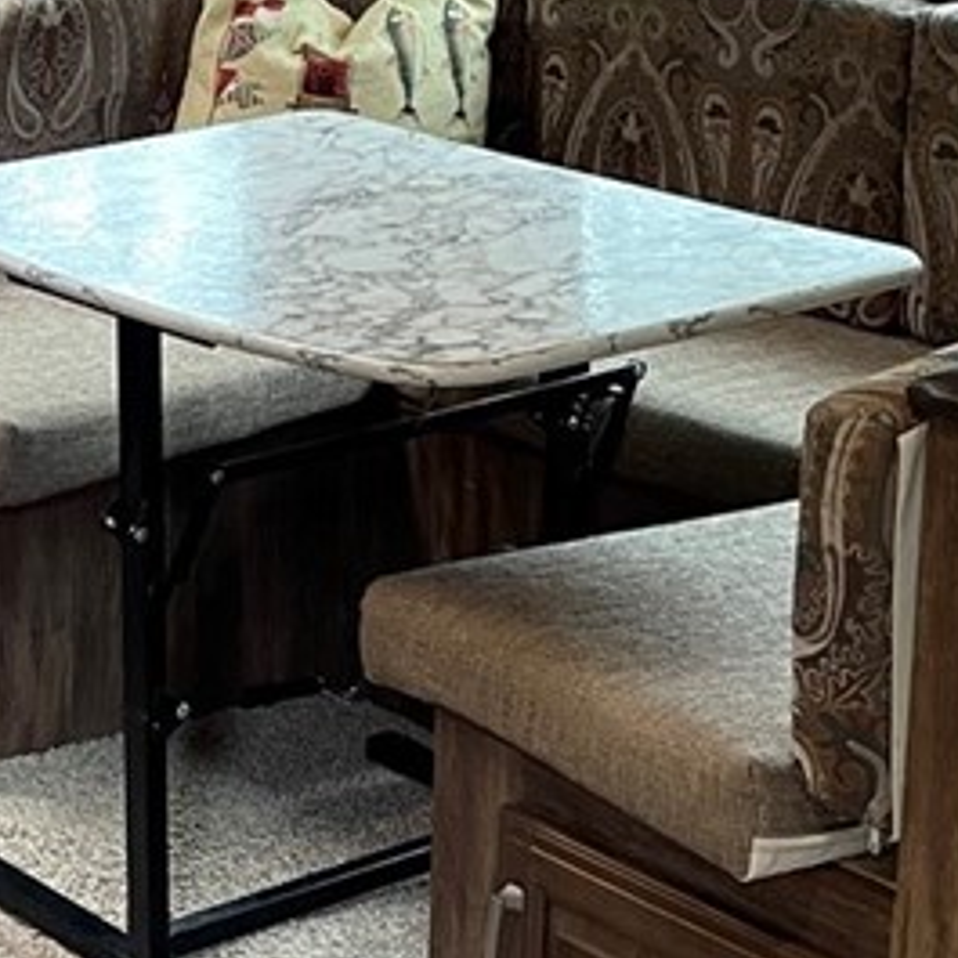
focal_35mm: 100
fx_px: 3131
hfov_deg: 16.9
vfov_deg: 17.2
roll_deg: +0.2
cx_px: -83
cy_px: 181
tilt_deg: -12.2
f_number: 1.6
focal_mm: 5.1
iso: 250
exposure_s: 1/60
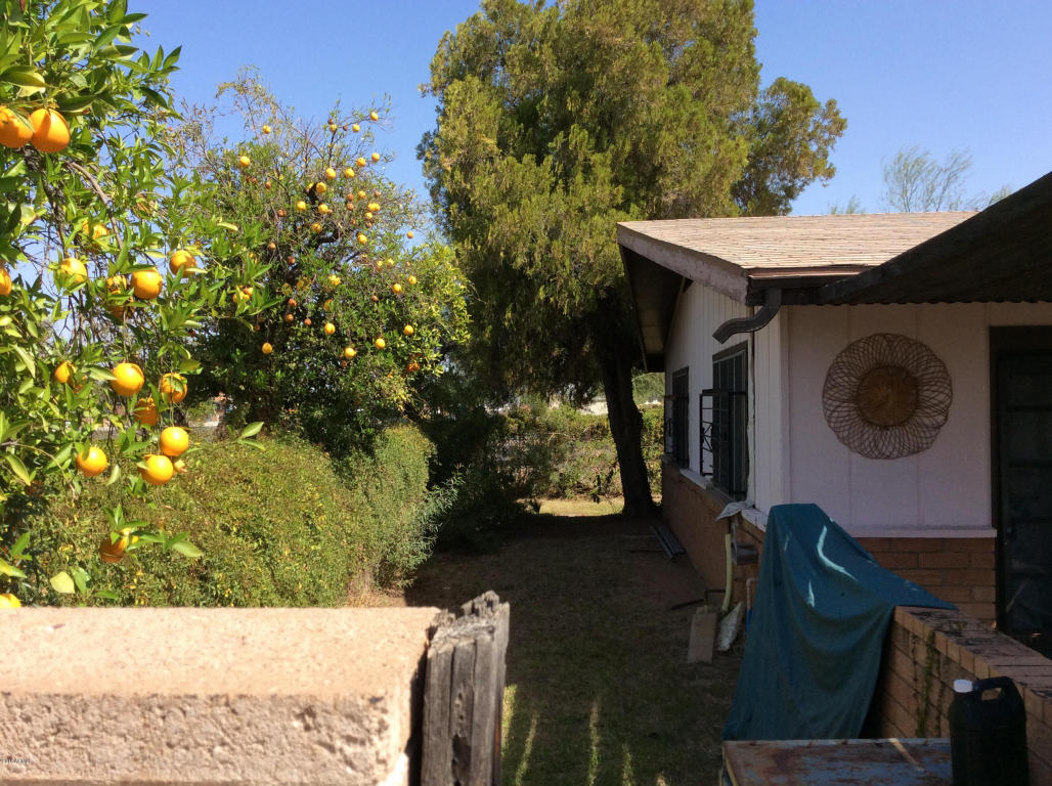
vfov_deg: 44.1
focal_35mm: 32
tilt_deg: -1.7
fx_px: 971
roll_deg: -0.1
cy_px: 393
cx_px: 526
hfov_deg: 56.9
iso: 32
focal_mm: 3.3
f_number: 2.4
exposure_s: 1/923
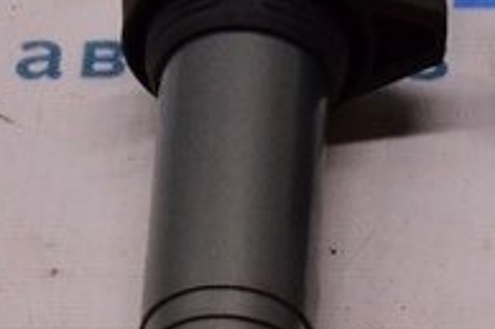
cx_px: 760
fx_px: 4341
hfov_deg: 6.4
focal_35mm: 316
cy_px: 435
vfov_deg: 4.3
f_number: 8
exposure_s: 1/160
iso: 1600
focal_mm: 40
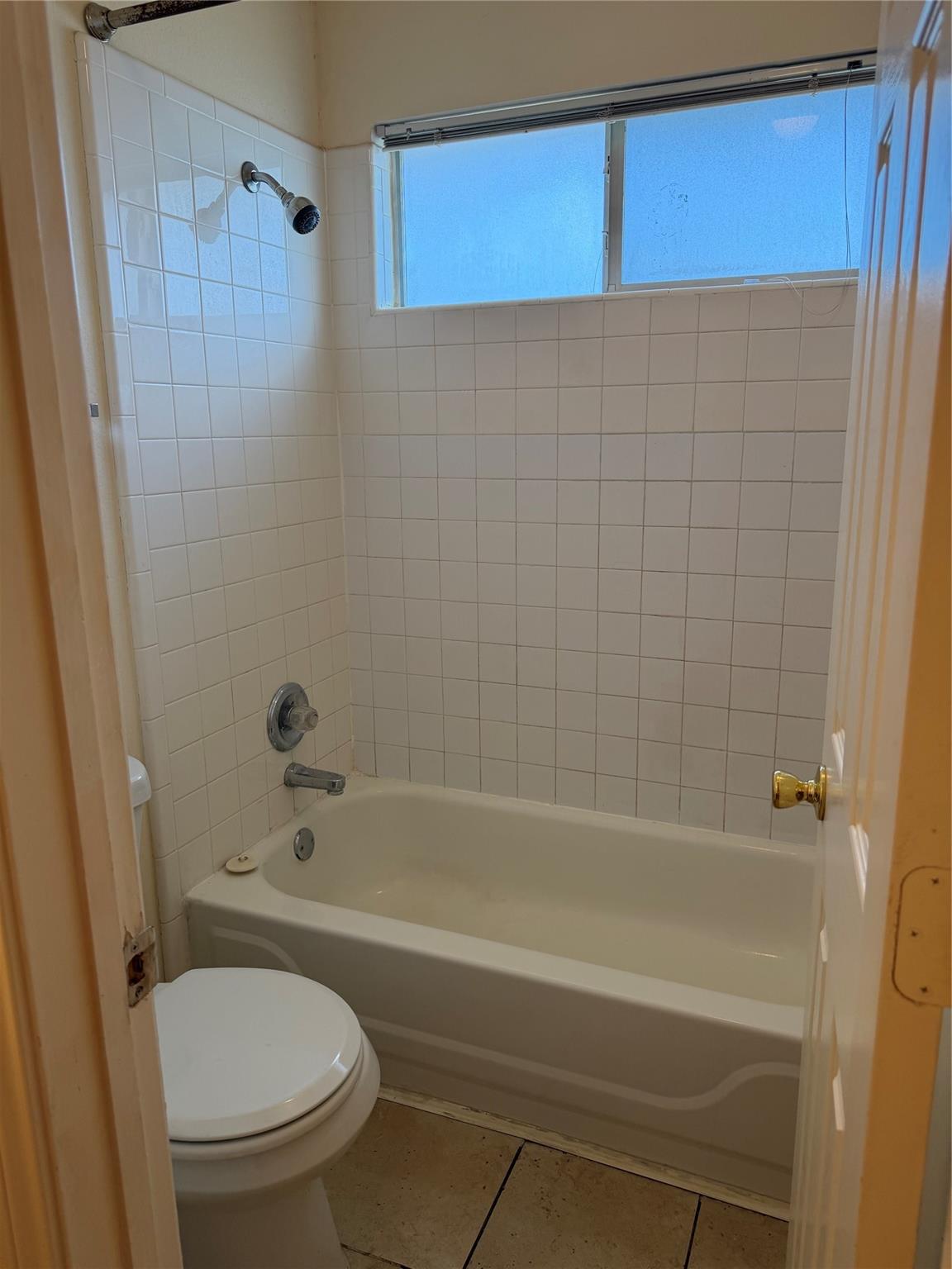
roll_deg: +0.9
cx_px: 476
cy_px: 634
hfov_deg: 56.8
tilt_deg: -13.2
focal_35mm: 24
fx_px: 880
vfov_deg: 71.6
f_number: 1.78
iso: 80
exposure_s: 1/182
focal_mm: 6.76
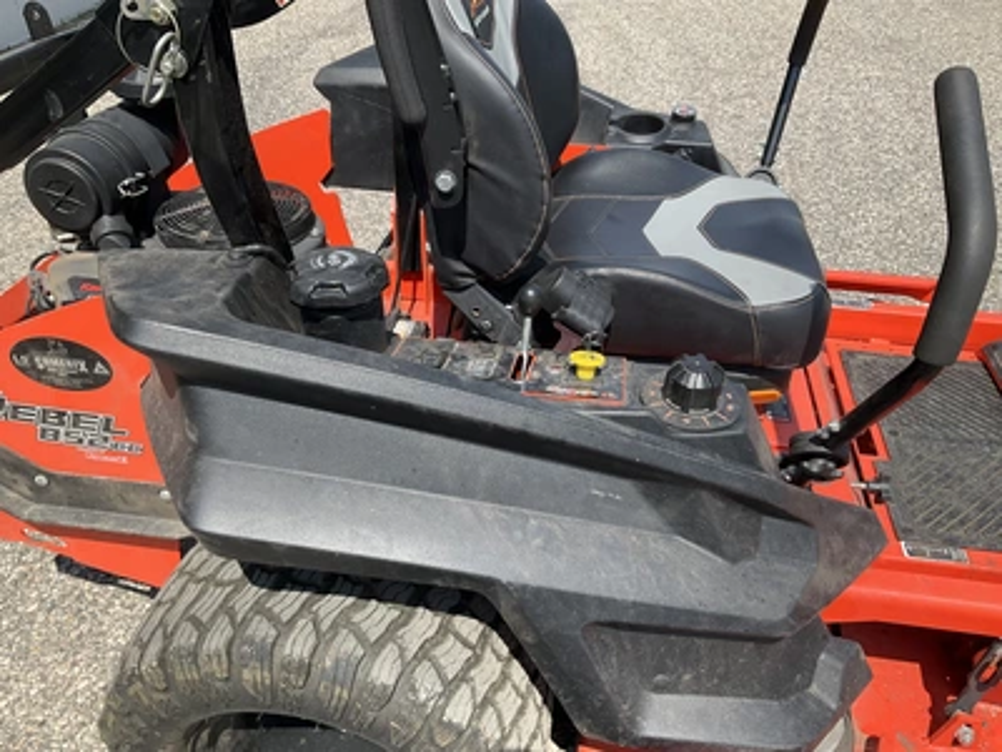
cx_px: 501
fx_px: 839
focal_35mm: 29
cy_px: 376
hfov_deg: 61.7
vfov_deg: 48.2
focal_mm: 3
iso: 25
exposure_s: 1/1121
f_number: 1.8
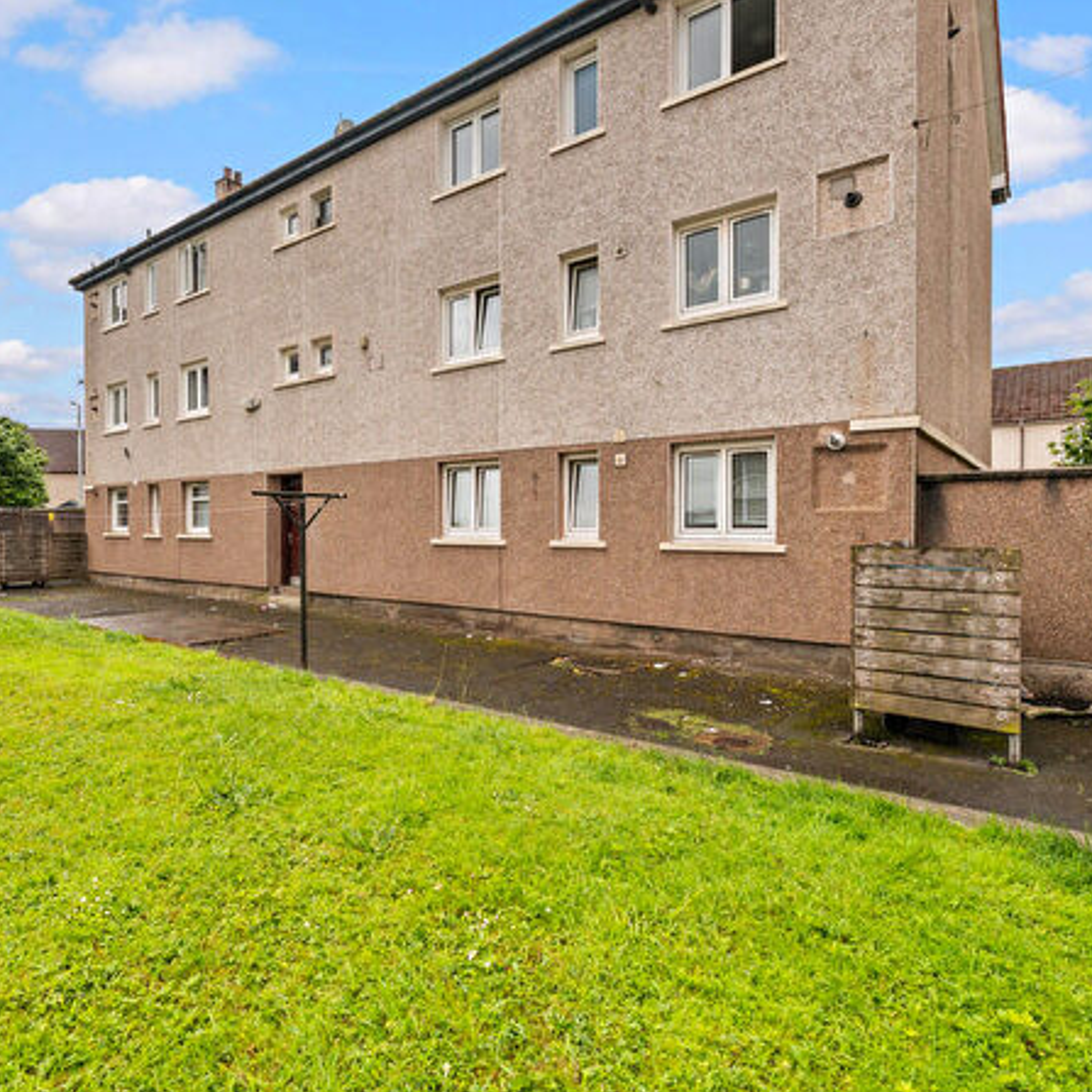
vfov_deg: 74.8
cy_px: 564
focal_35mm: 20
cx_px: 435
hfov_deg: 74.0
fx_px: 714
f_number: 5
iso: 500
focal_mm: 15
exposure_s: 1/100
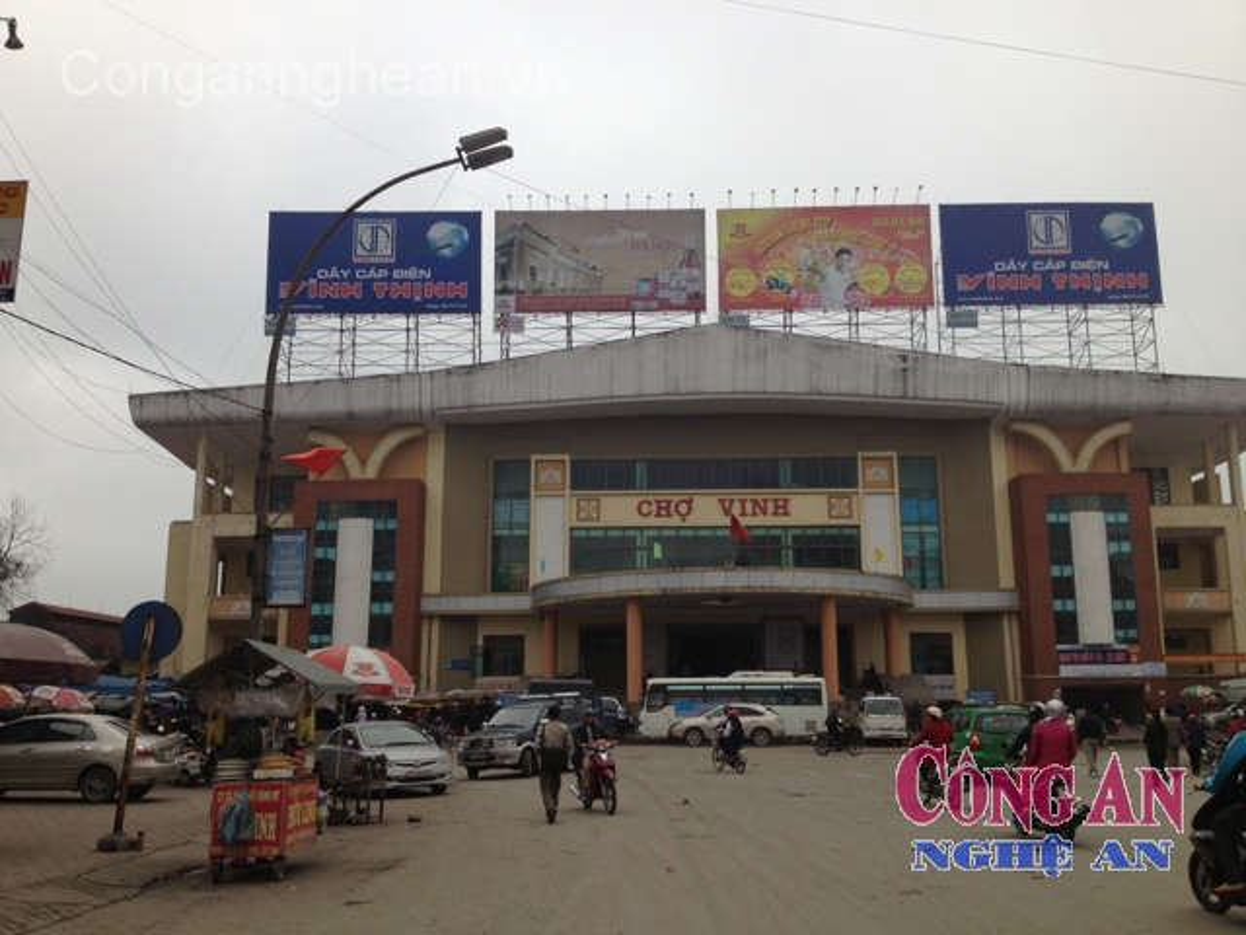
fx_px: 1260
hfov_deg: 52.6
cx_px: 623
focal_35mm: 35
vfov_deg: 40.7
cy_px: 468
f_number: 2.4
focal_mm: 4.28
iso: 50
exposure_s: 1/836
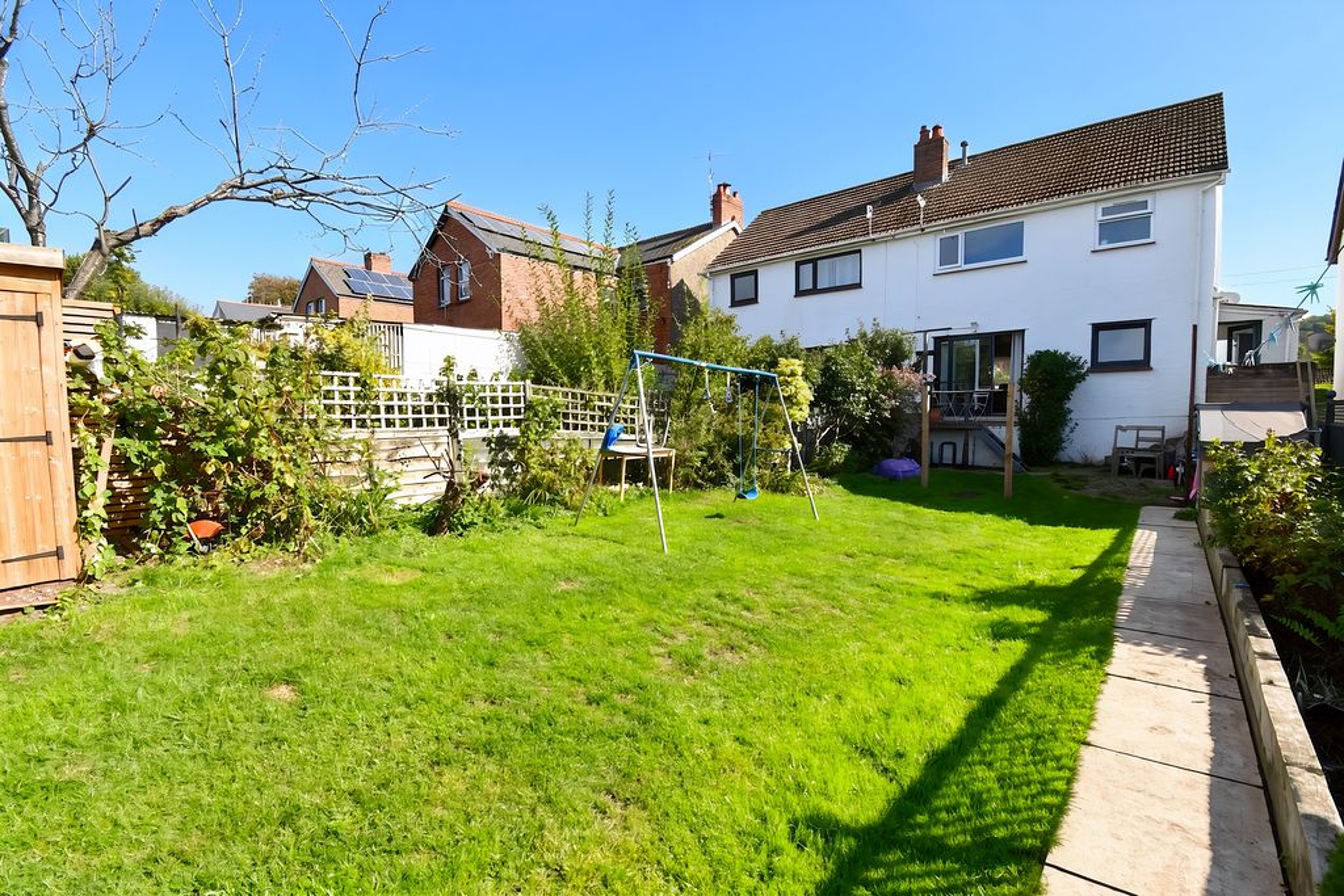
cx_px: 672
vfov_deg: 77.3
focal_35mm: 15
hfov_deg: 100.4
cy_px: 448
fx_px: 560
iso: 110
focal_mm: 10
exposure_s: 1/250
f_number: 8
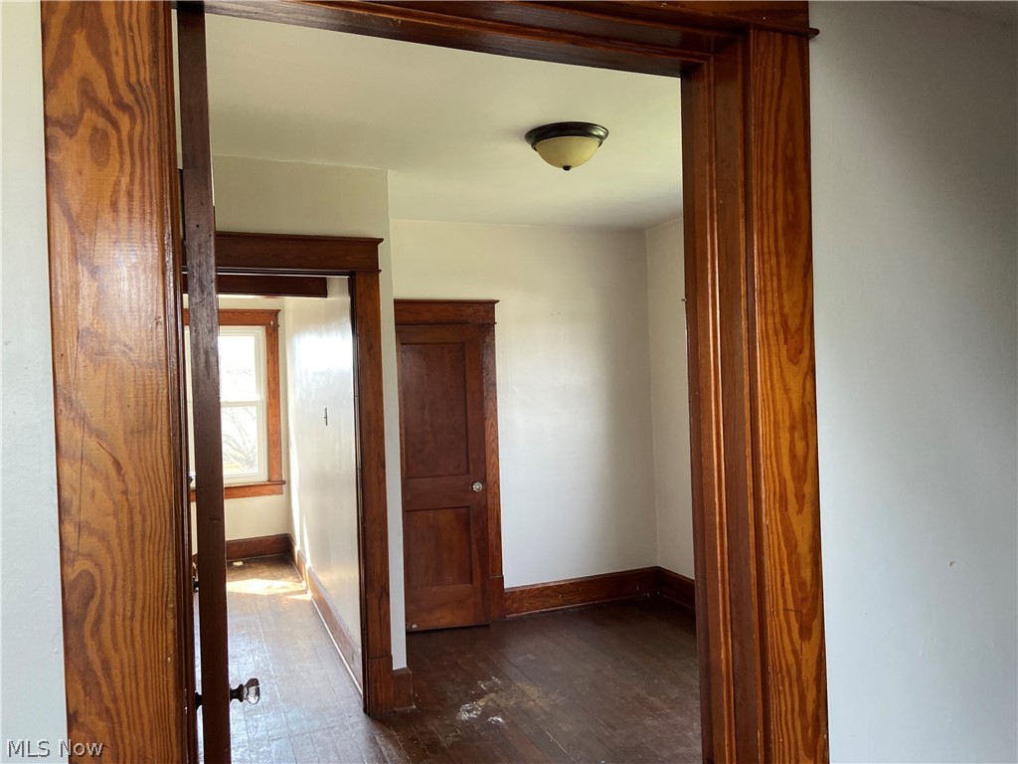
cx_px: 509
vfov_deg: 53.1
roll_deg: +1.8
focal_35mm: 26
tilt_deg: -1.0
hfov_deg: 67.3
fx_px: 765
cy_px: 382
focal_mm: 4.25
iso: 125
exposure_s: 1/107
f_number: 1.8
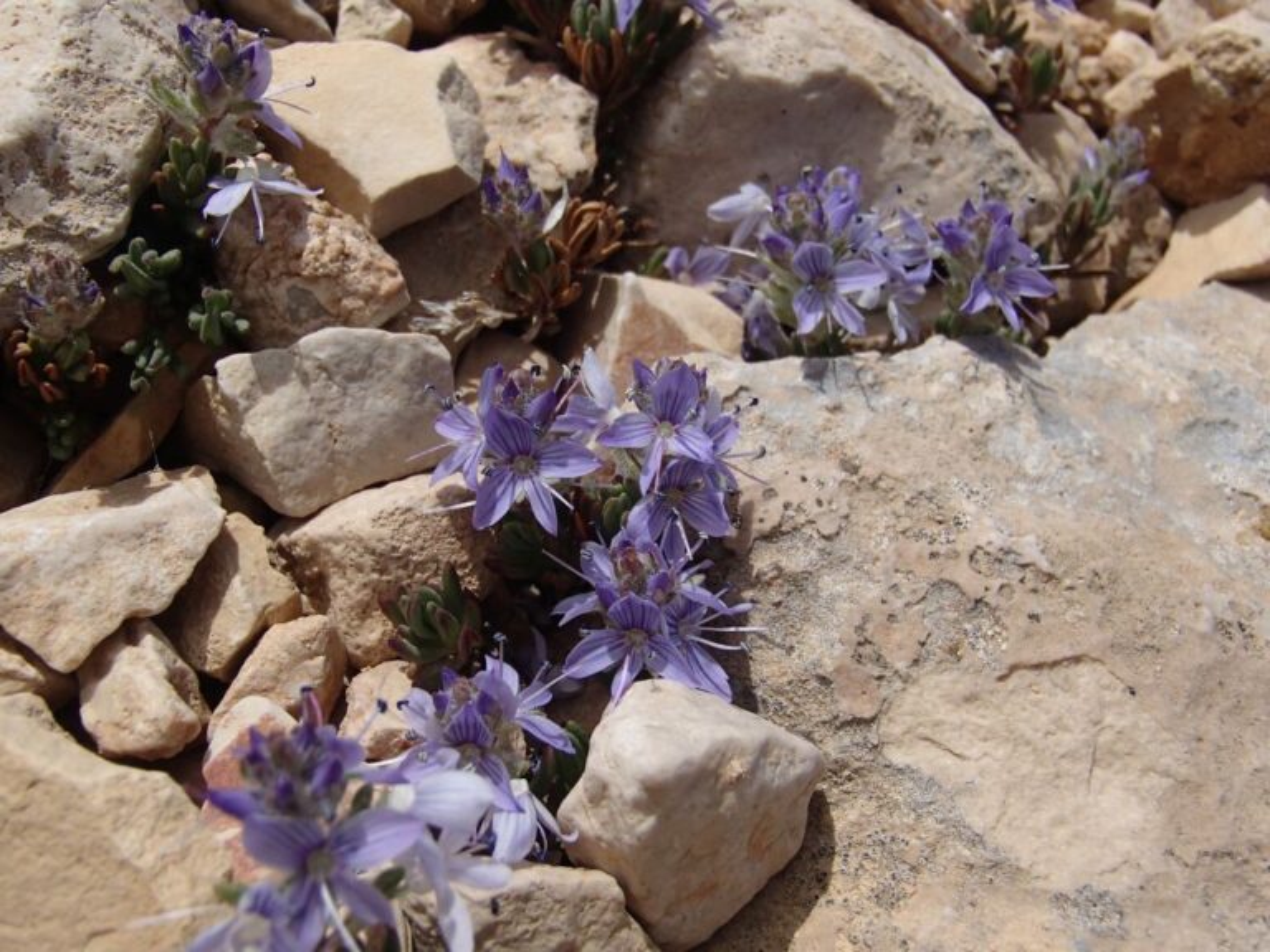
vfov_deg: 38.7
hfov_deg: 50.1
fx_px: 1357
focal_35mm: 37
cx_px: 635
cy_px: 476
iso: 100
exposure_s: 1/1250
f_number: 4.7
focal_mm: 6.64
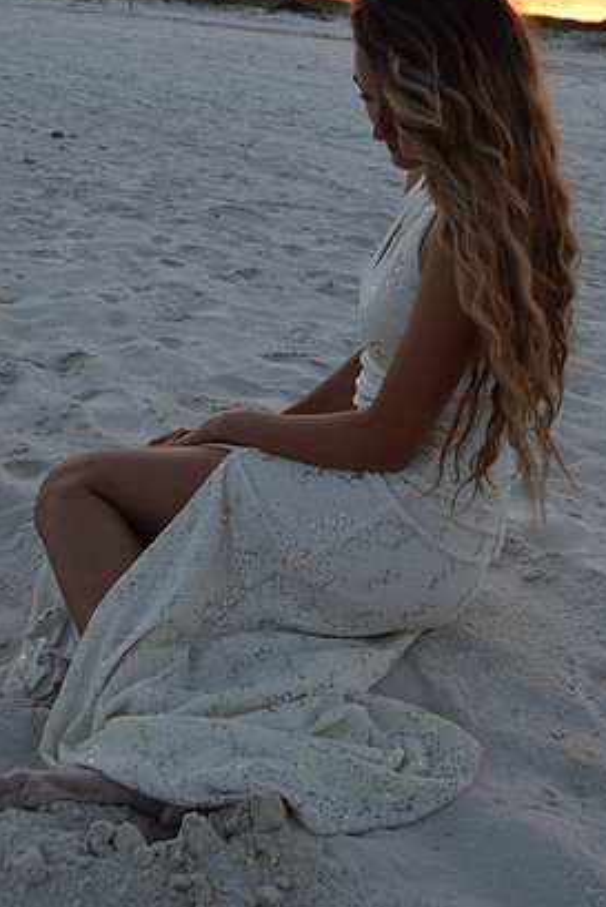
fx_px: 1128
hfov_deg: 30.0
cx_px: 354
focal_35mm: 45
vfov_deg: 43.8
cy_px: 397
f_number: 5
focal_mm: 21
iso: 400
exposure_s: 1/100
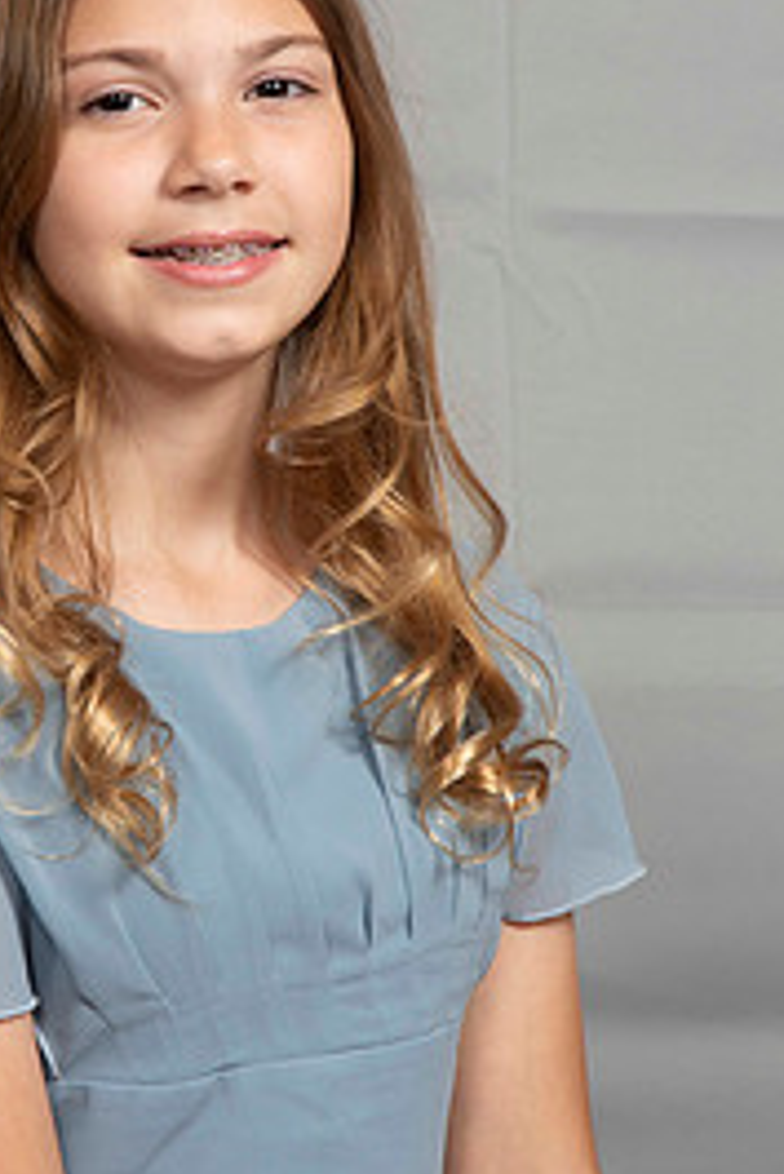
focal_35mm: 178
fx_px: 5807
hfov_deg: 7.7
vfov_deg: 11.5
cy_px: 447
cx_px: 135
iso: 100
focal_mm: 70
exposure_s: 1/60
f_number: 6.3
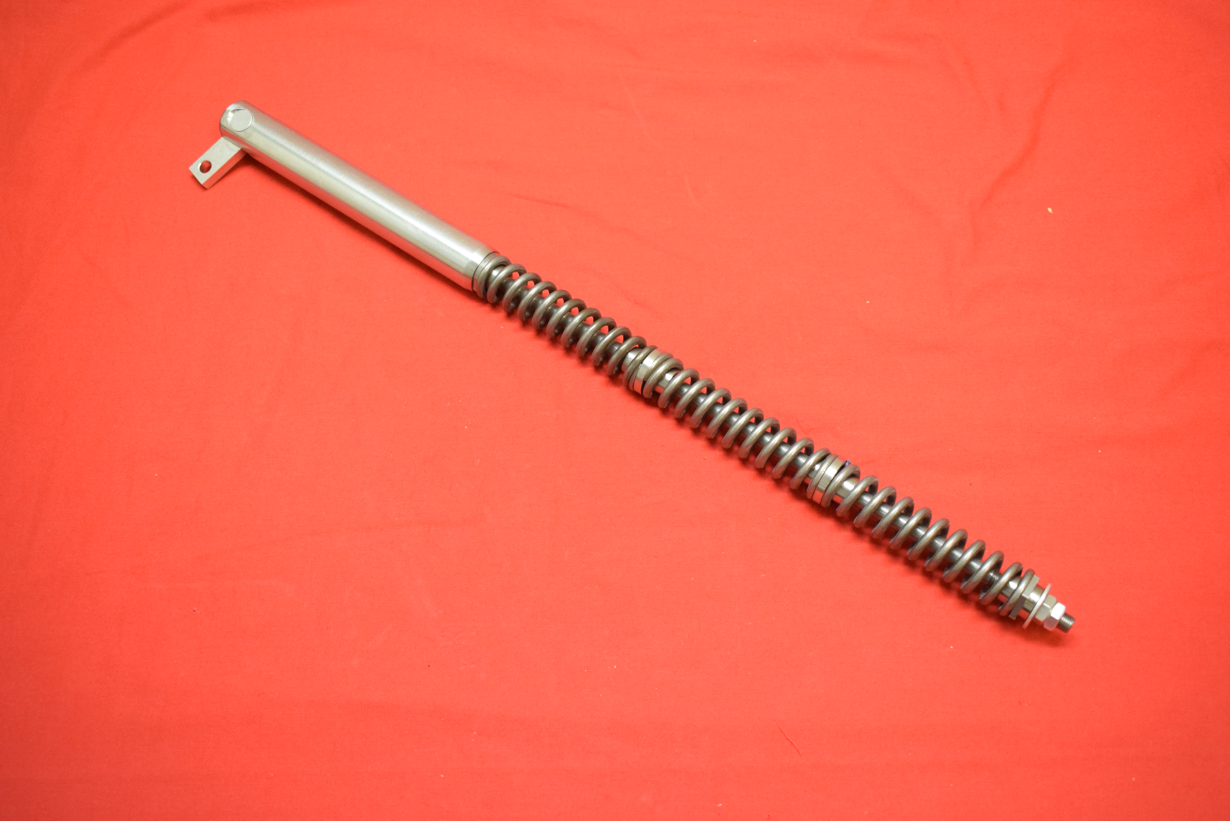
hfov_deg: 51.3
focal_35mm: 38
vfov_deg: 35.5
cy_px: 410
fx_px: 1282
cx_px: 615
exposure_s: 1/125
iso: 2500
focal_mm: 25
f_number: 5
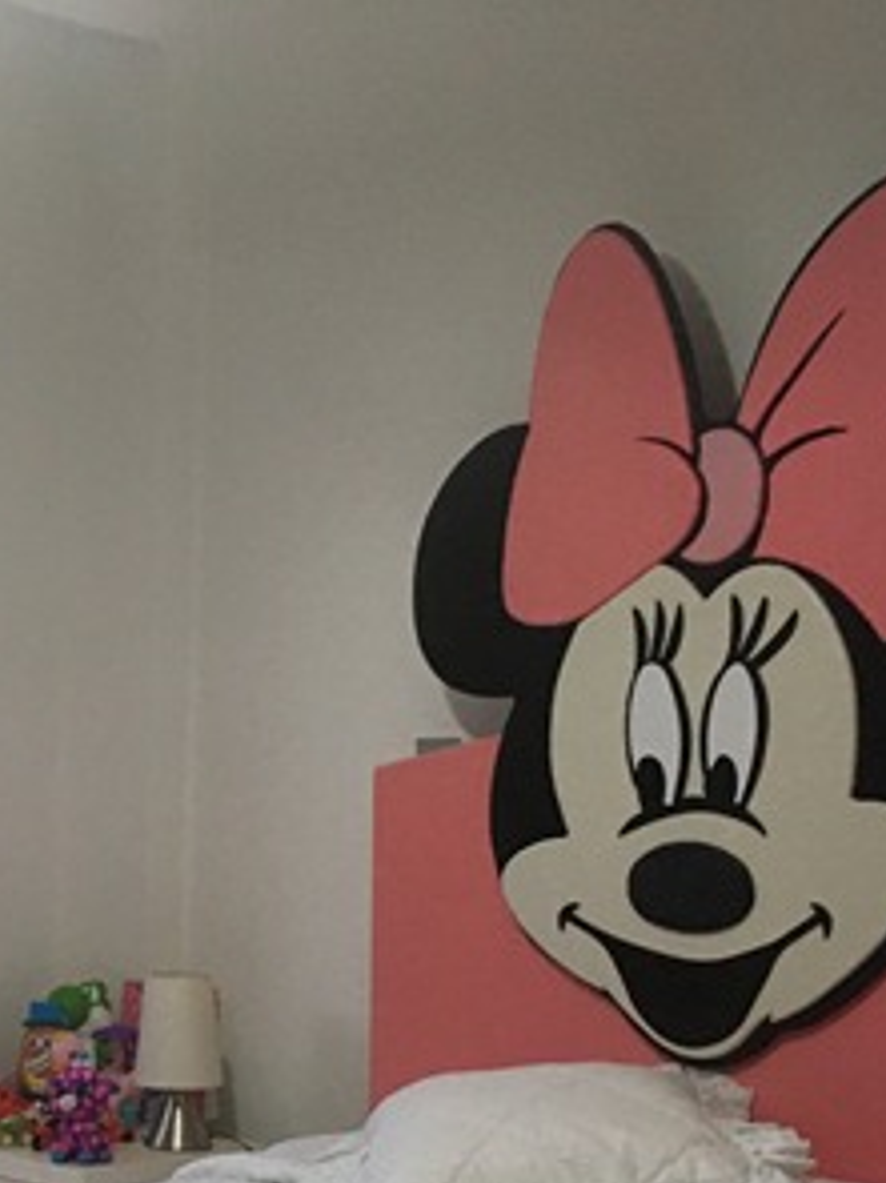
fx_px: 2152
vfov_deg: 30.0
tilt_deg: -6.0
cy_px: 958
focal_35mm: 63
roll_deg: -1.2
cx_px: -116
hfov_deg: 21.9
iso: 200
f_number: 2.2
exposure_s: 1/30
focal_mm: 4.15
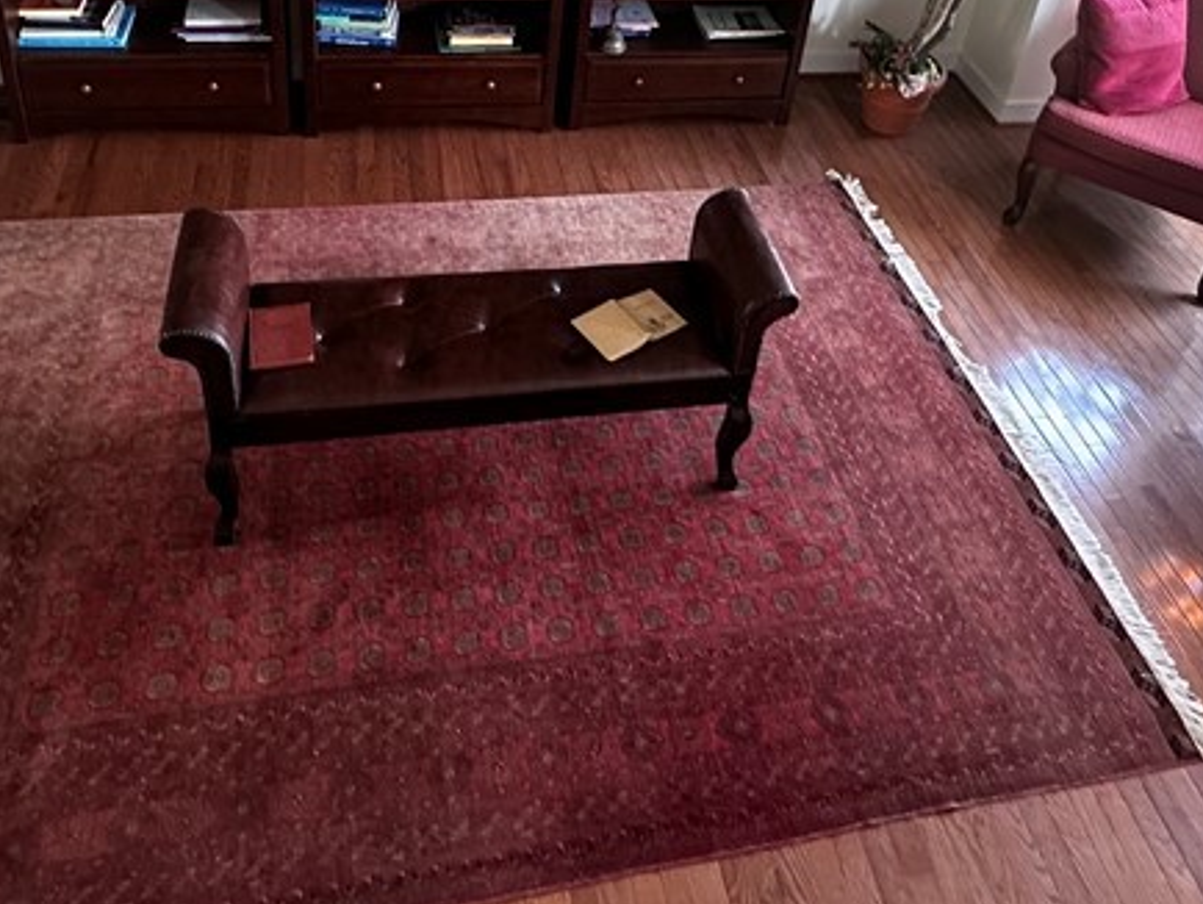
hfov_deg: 55.3
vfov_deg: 39.7
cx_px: 640
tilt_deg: -30.5
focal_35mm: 33
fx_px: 1147
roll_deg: -7.9
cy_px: 83
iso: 640
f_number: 2.2
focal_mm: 2.22
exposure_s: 1/60
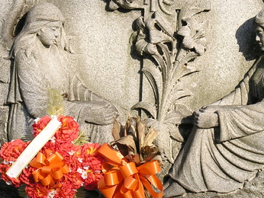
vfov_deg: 6.9
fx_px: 1641
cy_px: 126
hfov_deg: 9.2
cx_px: 196
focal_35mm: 215
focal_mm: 24
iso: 50
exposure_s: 1/246
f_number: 5
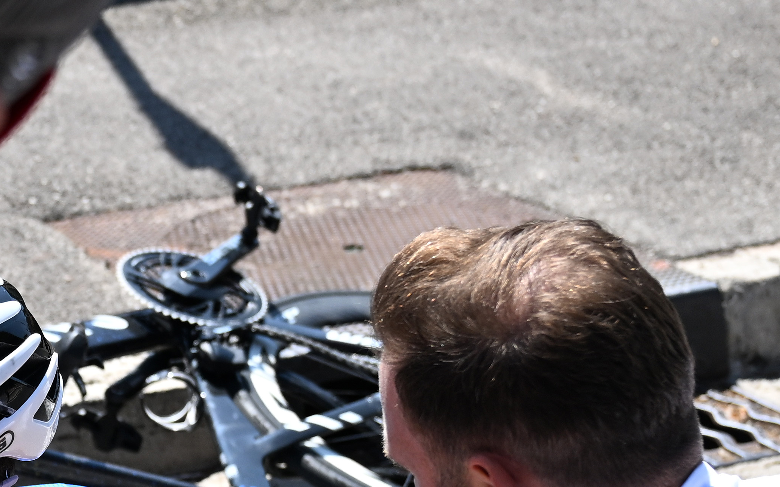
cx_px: -77
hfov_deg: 14.5
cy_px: 661
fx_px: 2998
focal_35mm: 141
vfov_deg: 9.1
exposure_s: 1/2500
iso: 250
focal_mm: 34.5
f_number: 3.5
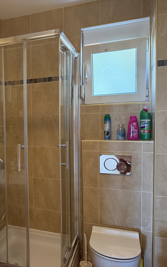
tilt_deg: -3.3
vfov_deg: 56.7
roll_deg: +1.8
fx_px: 248
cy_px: 133
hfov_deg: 34.1
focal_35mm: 34
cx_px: 1
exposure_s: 1/50
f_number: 1.78
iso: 250
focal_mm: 6.76
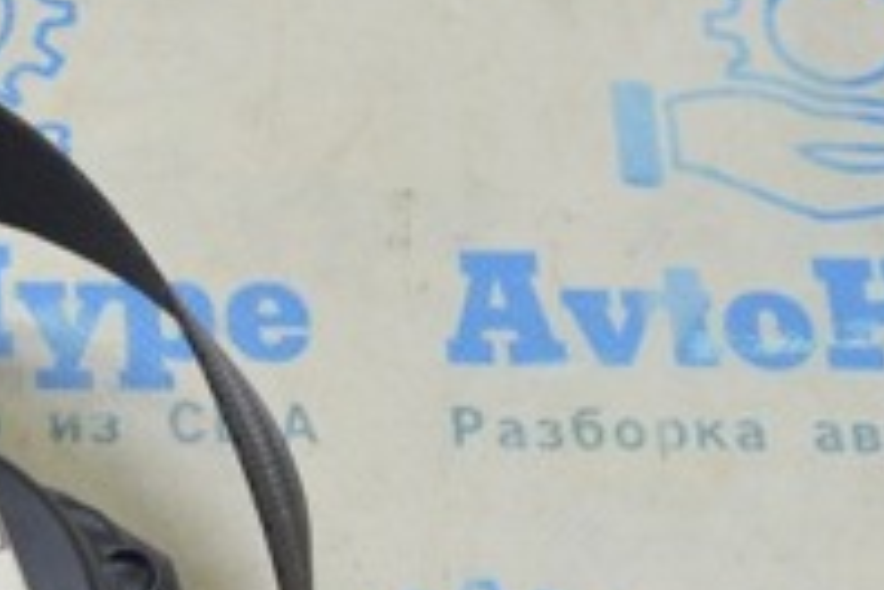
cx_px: -286
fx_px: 2495
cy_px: 887
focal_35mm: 102
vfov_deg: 12.8
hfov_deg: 18.6
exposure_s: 1/25
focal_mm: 21
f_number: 5.6
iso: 400
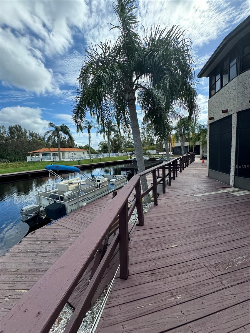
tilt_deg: -4.9
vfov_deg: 102.1
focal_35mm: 14
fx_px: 135
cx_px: 125
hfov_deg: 85.7
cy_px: 166
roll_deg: +0.4
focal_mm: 2.22
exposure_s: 1/868
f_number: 2.2
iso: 50
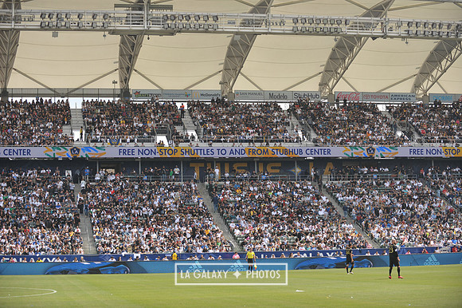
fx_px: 1026
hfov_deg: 25.4
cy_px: 154
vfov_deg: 17.0
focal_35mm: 80
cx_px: 231
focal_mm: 80
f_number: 3.5
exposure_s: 1/2500
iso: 320
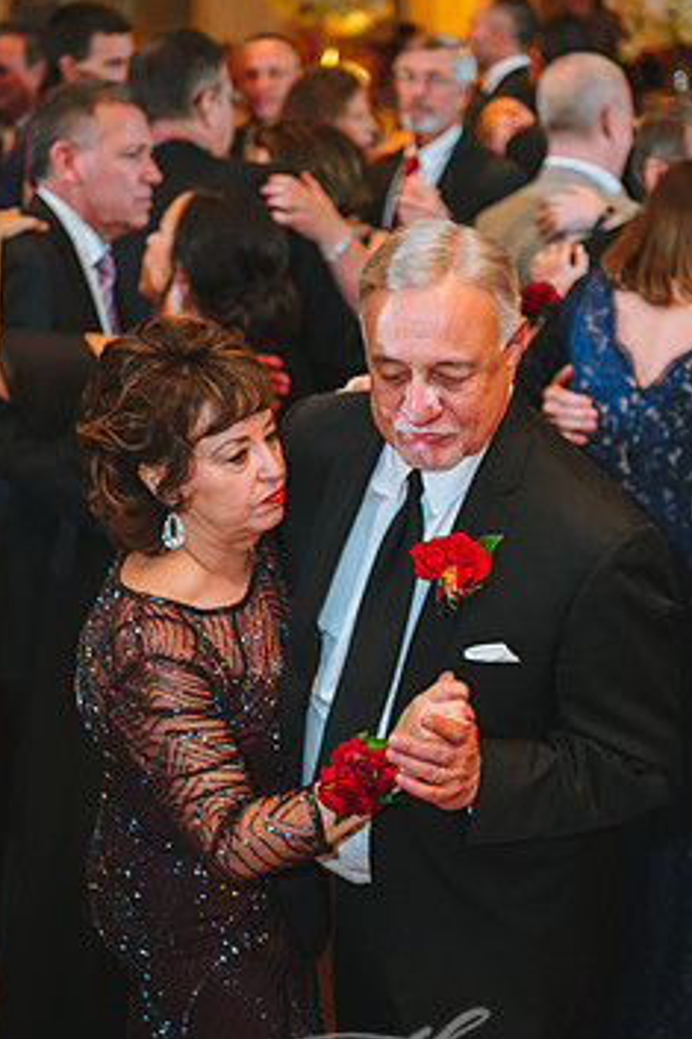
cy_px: 553
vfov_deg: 25.7
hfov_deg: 17.2
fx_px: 2280
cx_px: 402
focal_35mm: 79
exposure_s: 1/80
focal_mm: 62
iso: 1250
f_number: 2.8
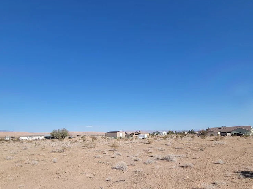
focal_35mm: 18
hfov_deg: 87.7
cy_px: 107
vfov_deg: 71.3
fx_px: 132
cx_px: 129
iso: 50
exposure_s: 1/1799
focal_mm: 2.2
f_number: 2.2
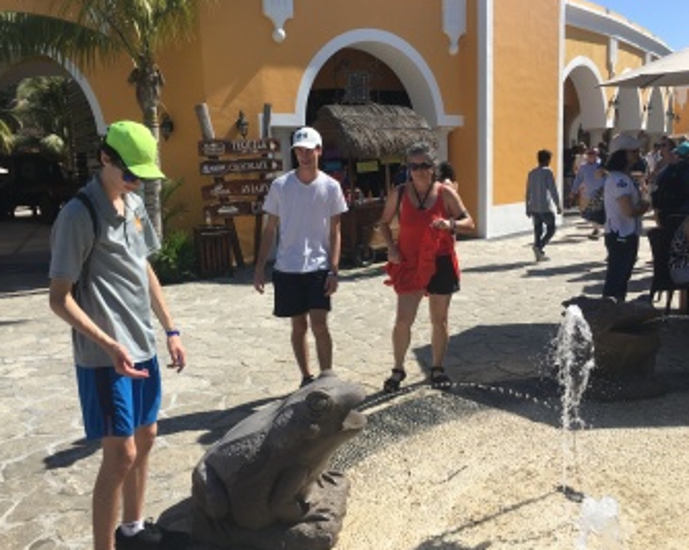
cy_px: 276
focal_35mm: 31
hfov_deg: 57.2
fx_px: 632
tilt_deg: -8.9
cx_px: 336
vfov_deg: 47.1
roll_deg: +3.7
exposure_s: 1/1832
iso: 25
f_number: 2.2
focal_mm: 4.15
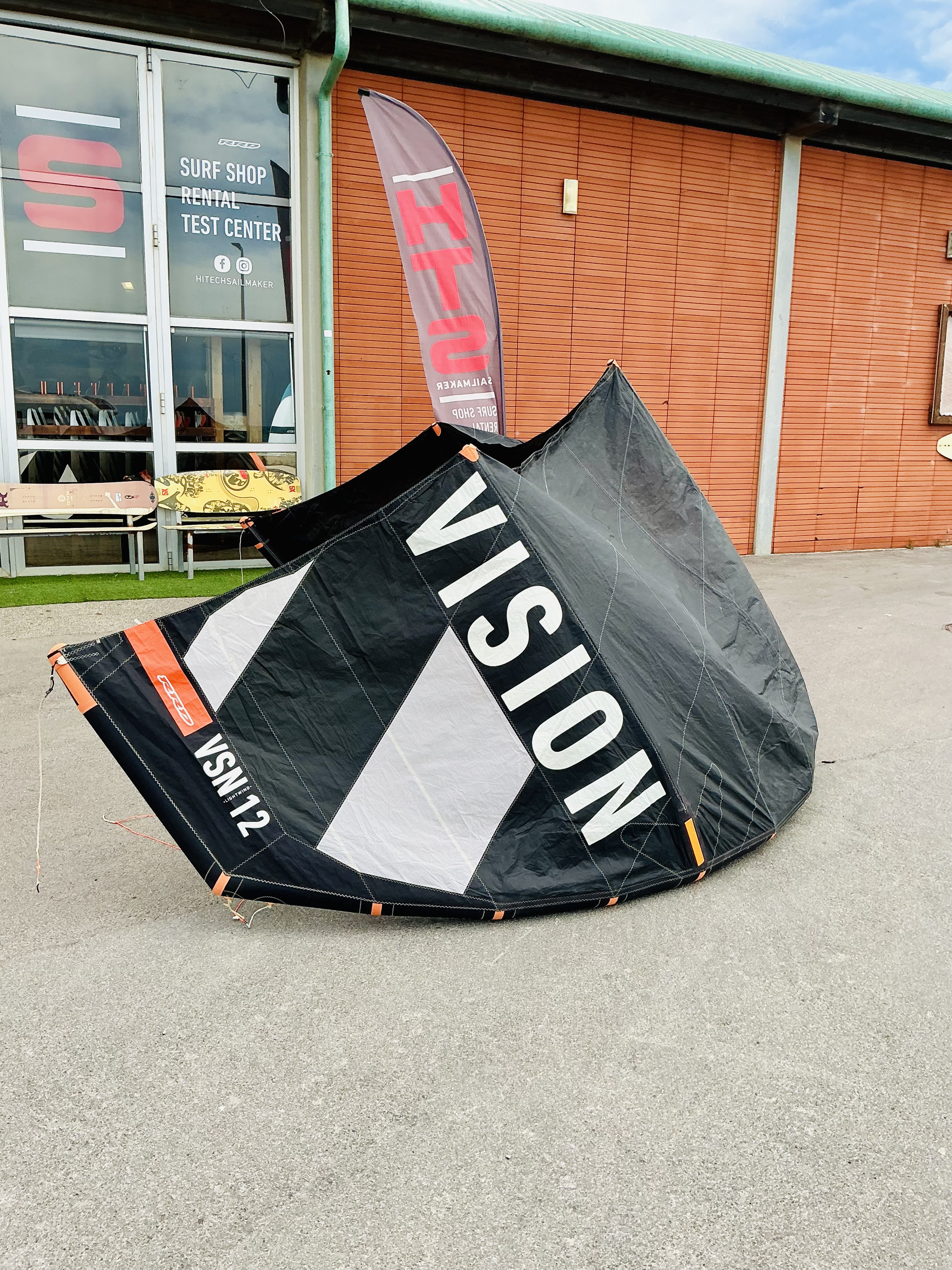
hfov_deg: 48.2
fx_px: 1063
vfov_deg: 61.7
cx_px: 476
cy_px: 635
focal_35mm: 29
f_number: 1.8
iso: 25
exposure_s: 1/1055
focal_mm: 3
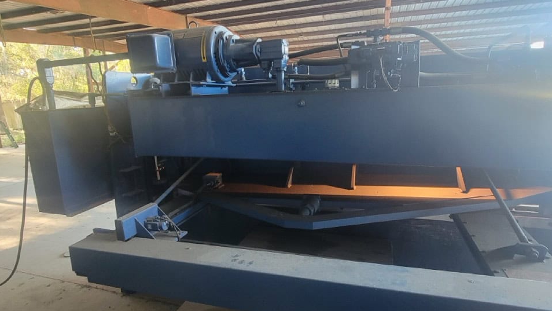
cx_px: 277
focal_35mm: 19
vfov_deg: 58.3
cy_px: 148
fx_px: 278
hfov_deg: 89.6
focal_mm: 2.2
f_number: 2.2
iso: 320
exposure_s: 1/30
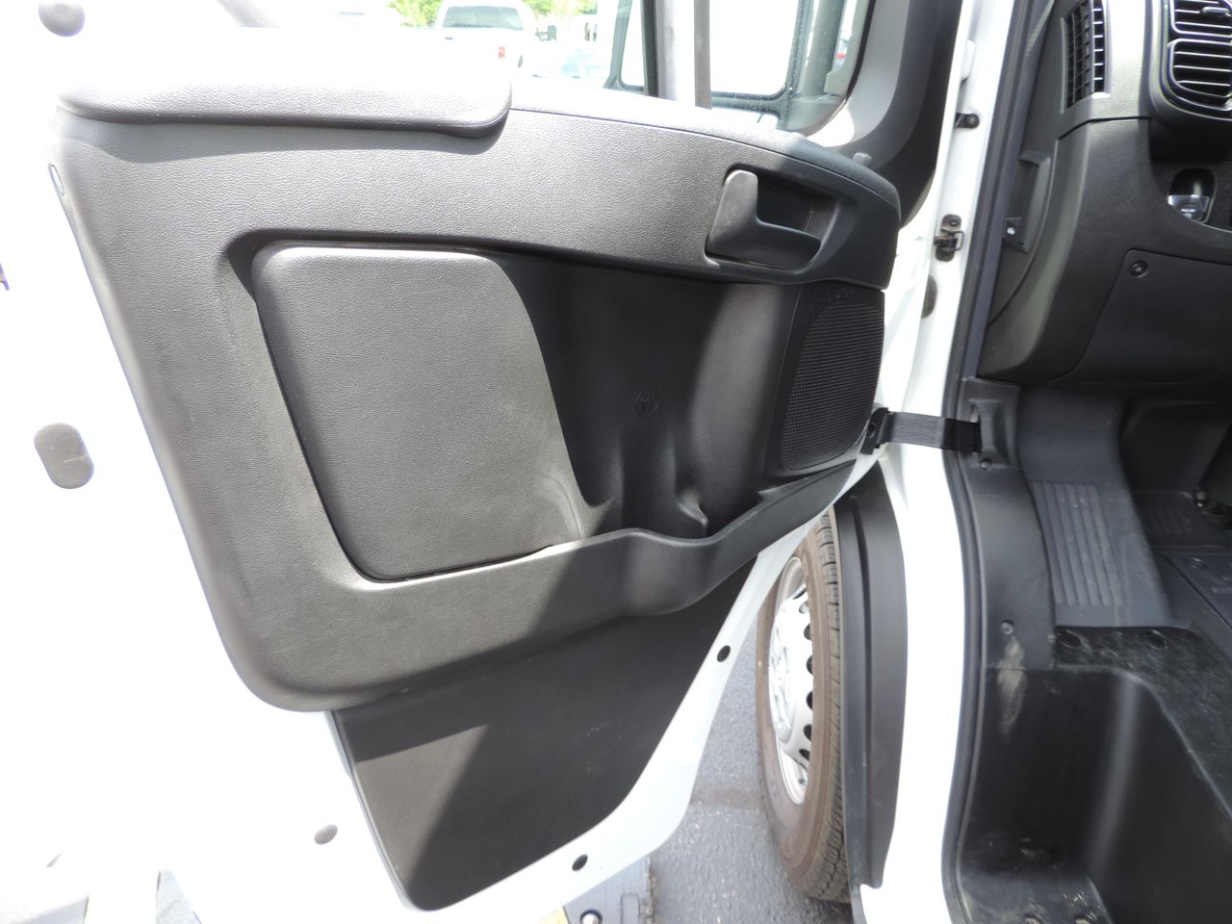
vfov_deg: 56.8
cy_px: 462
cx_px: 616
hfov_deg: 71.6
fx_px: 854
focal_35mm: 24
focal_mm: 4.3
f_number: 3
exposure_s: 1/80
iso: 80
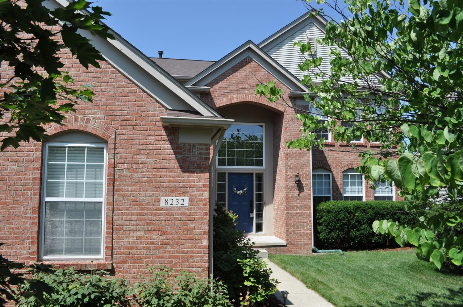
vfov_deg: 47.8
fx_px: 347
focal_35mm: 27
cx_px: 232
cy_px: 154
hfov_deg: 67.5
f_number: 10
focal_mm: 18
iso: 200
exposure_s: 1/400
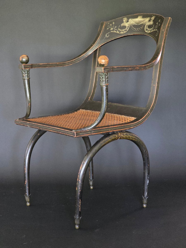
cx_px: 93
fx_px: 494
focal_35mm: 69
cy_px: 124
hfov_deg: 21.3
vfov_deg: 28.2
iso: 1600
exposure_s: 1/33.3
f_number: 2.4
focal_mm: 7.9
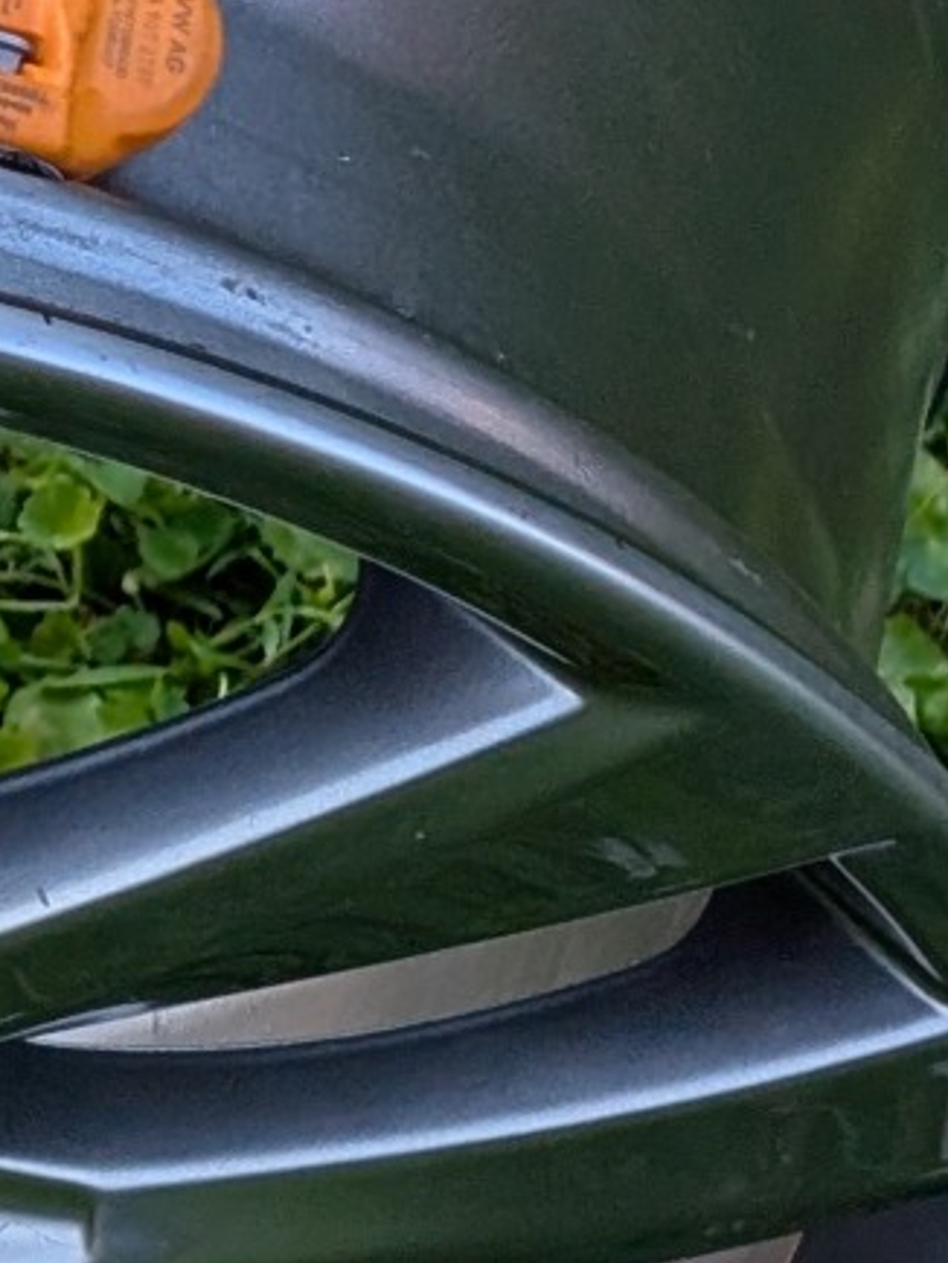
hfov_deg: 6.5
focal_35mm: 226
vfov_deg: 8.7
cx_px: -465
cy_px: 454
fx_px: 8244
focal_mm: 6.9
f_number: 1.68
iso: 40
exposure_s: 1/268
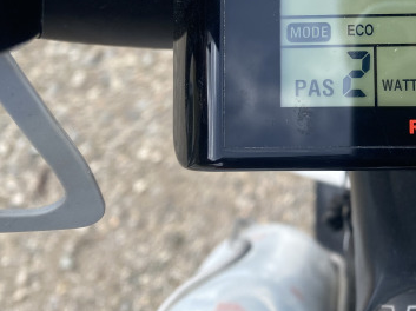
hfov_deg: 31.6
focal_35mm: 59
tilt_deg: -67.9
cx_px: 349
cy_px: -11
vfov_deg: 23.6
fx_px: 708
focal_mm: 4.25
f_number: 1.8
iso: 32
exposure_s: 1/690
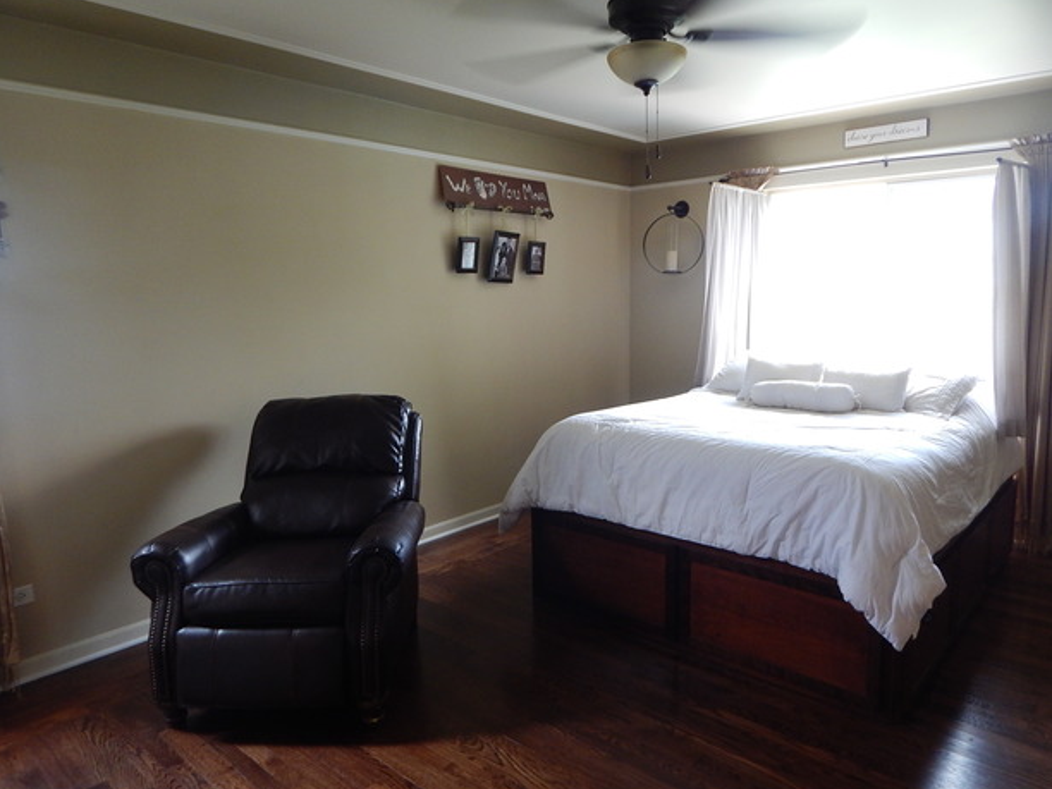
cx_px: 521
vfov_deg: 58.9
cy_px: 388
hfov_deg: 73.9
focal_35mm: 23
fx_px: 699
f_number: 3
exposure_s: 1/30
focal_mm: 4
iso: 220
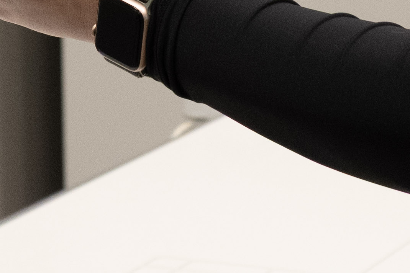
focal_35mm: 270
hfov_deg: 7.6
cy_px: -229
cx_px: 39
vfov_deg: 5.0
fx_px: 3074
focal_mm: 35
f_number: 4.8
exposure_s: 1/125
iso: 1250
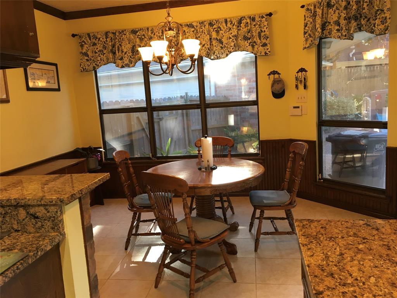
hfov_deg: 61.7
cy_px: 149
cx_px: 198
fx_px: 333
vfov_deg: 48.2
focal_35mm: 29
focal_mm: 4.15
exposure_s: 1/30
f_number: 2.2
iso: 64
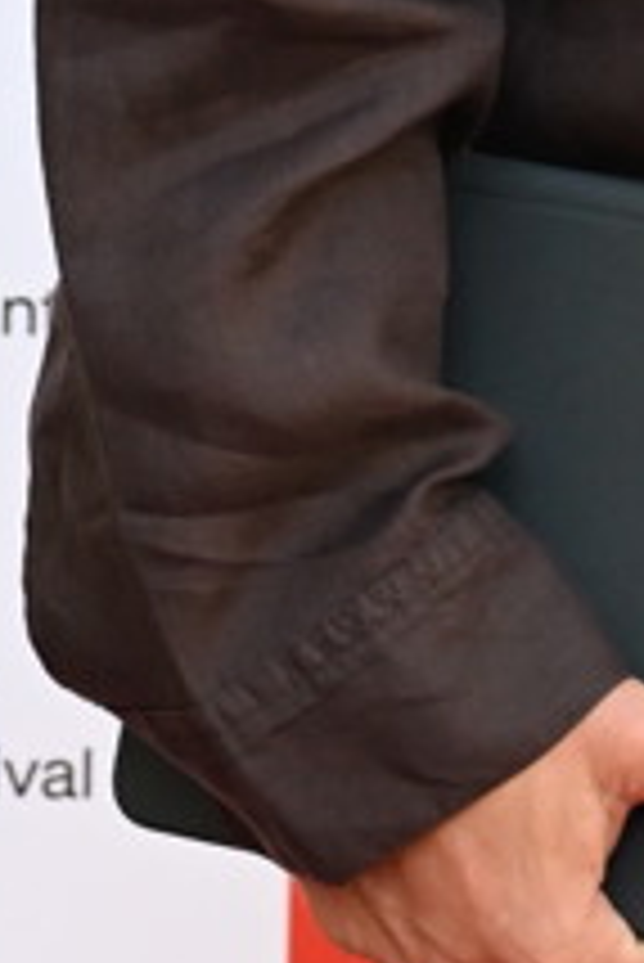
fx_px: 6992
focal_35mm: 261
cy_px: -785
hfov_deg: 5.2
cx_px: 982
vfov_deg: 7.6
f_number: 4.5
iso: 1250
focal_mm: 36
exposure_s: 1/1000
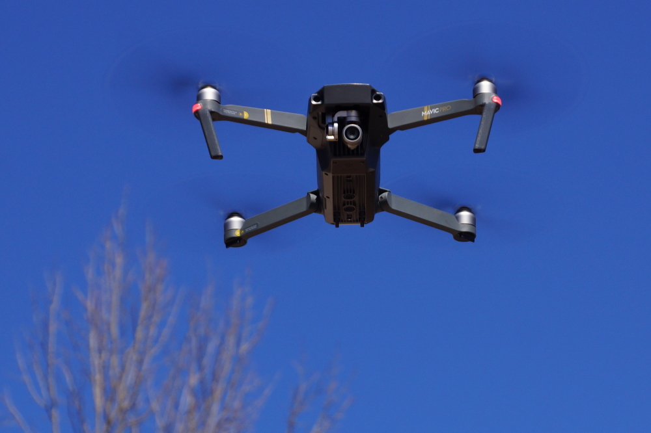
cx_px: 326
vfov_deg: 13.0
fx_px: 1898
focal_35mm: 105
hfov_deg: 19.5
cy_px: 216
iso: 100
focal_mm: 70
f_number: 7.1
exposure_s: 1/160
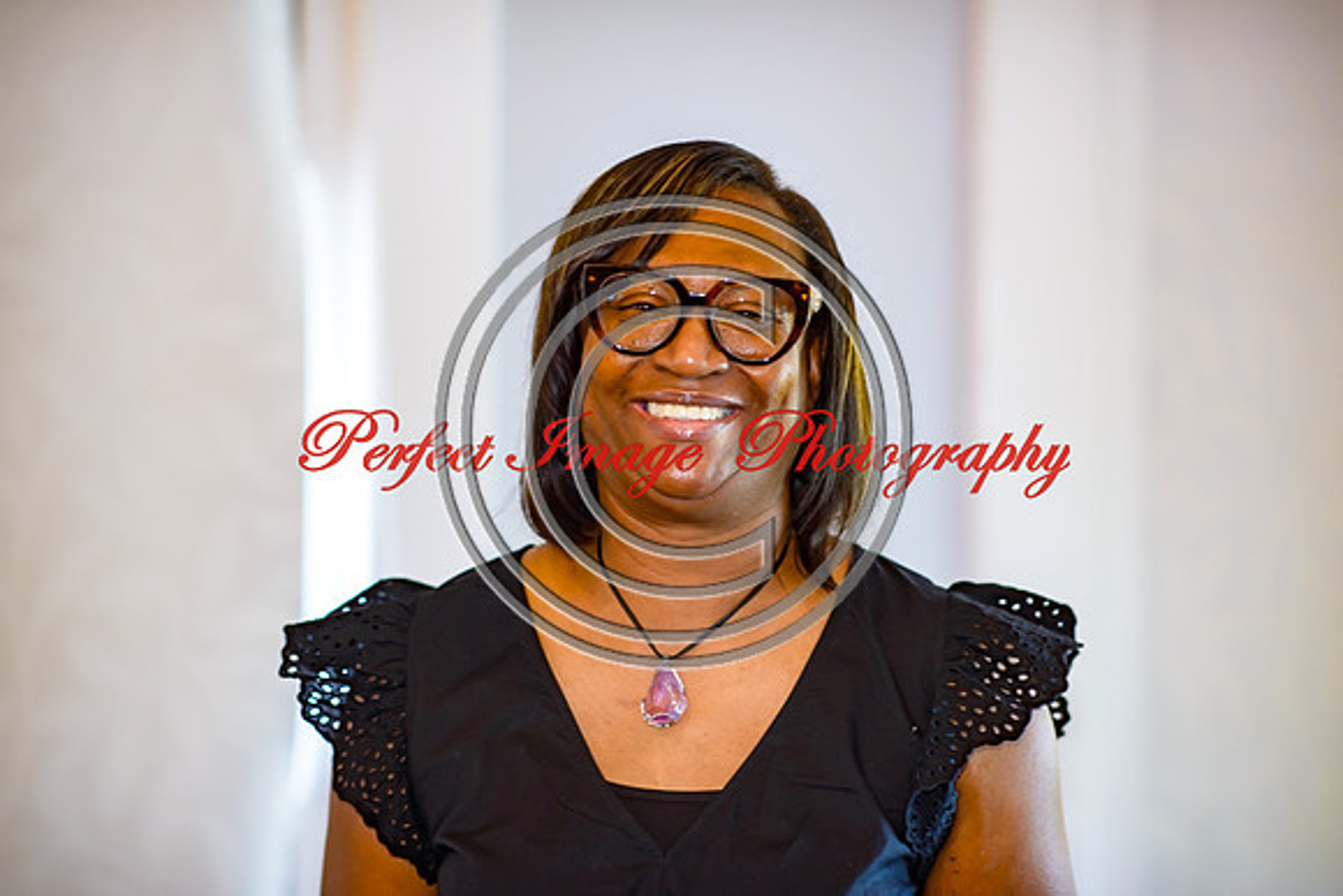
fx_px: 3918
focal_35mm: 105
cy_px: 448
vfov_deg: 13.0
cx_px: 672
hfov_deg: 19.5
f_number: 1.8
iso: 140
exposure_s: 1/100
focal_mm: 105
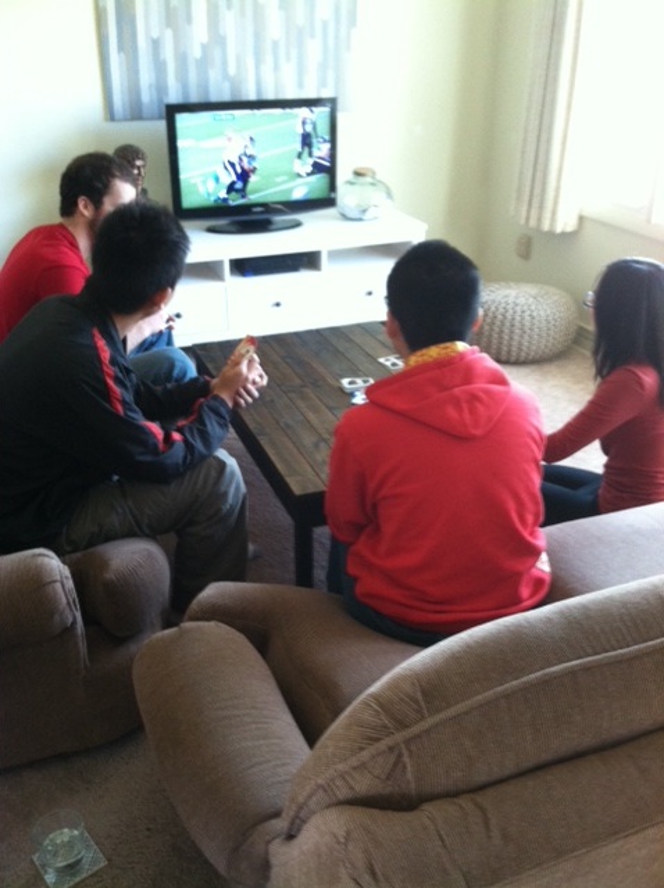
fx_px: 898
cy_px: 444
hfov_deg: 40.6
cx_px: 332
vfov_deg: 52.7
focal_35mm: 35
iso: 200
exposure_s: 1/15
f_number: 2.8
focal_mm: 3.85
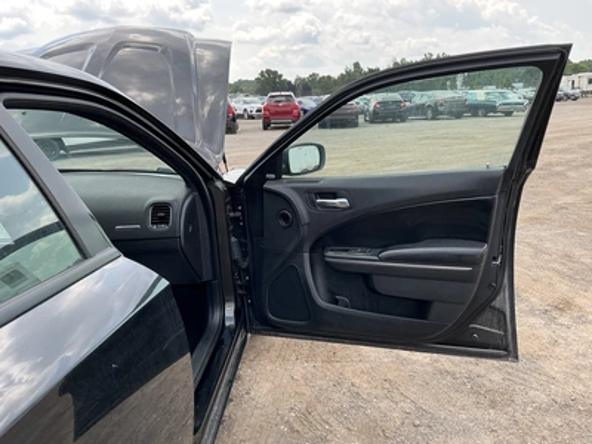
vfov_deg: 49.7
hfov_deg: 63.4
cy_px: 222
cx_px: 296
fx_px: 479
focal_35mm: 28
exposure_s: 1/378
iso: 25
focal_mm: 3
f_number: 1.8
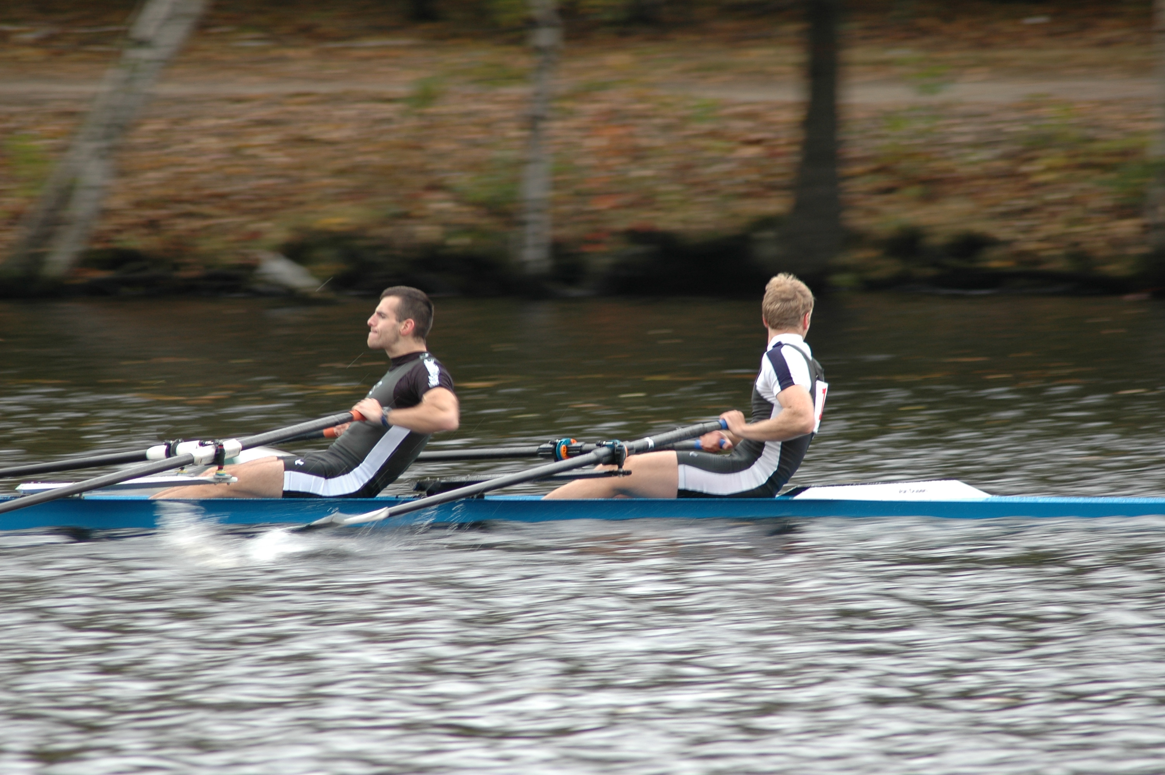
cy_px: 388
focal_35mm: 375
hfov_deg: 5.5
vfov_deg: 3.7
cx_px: 582
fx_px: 12125
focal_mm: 250
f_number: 5.3
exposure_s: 1/50
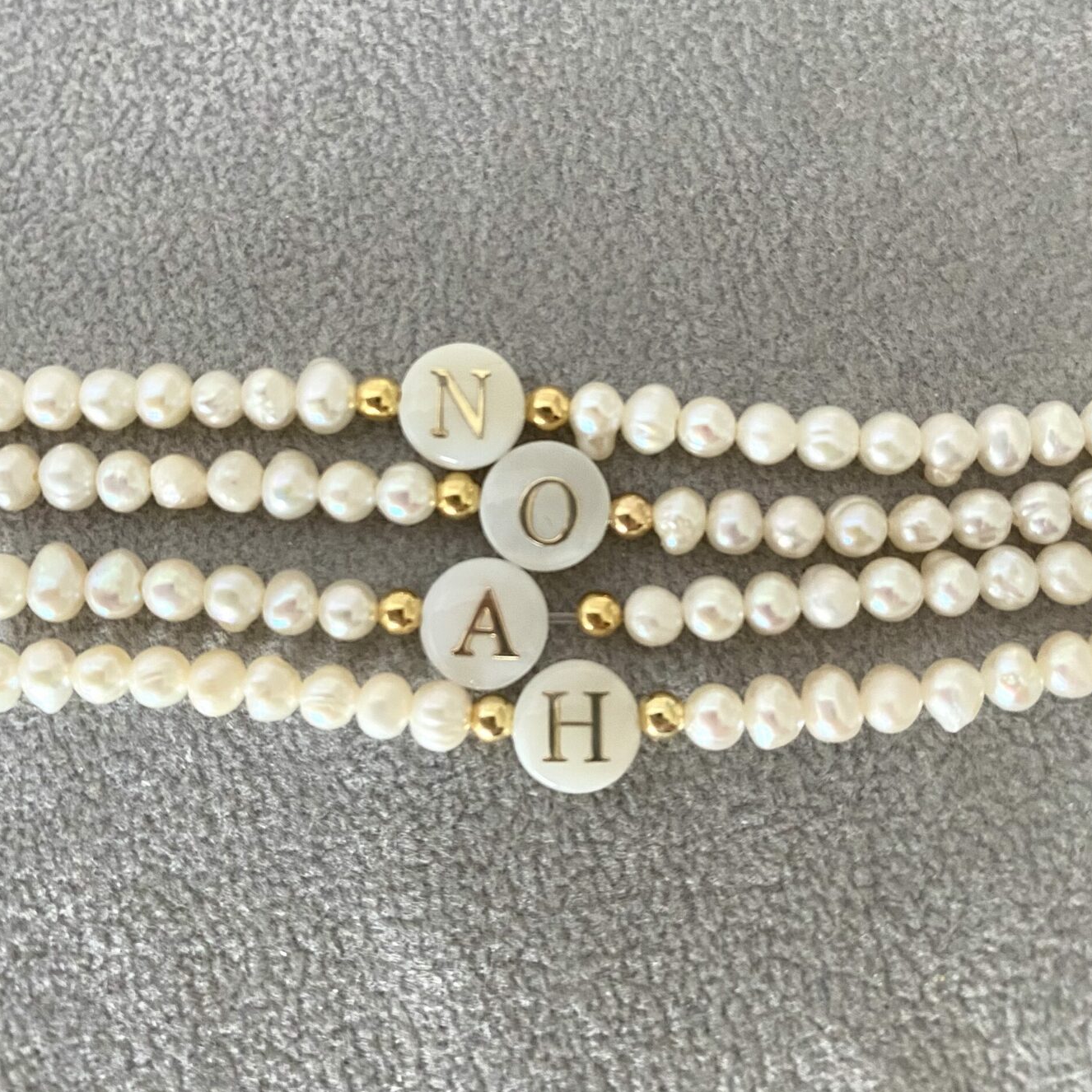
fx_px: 1071
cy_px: 500
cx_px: 539
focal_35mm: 30
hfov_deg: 54.0
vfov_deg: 54.0
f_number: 1.8
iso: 400
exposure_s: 1/60
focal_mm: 4.25
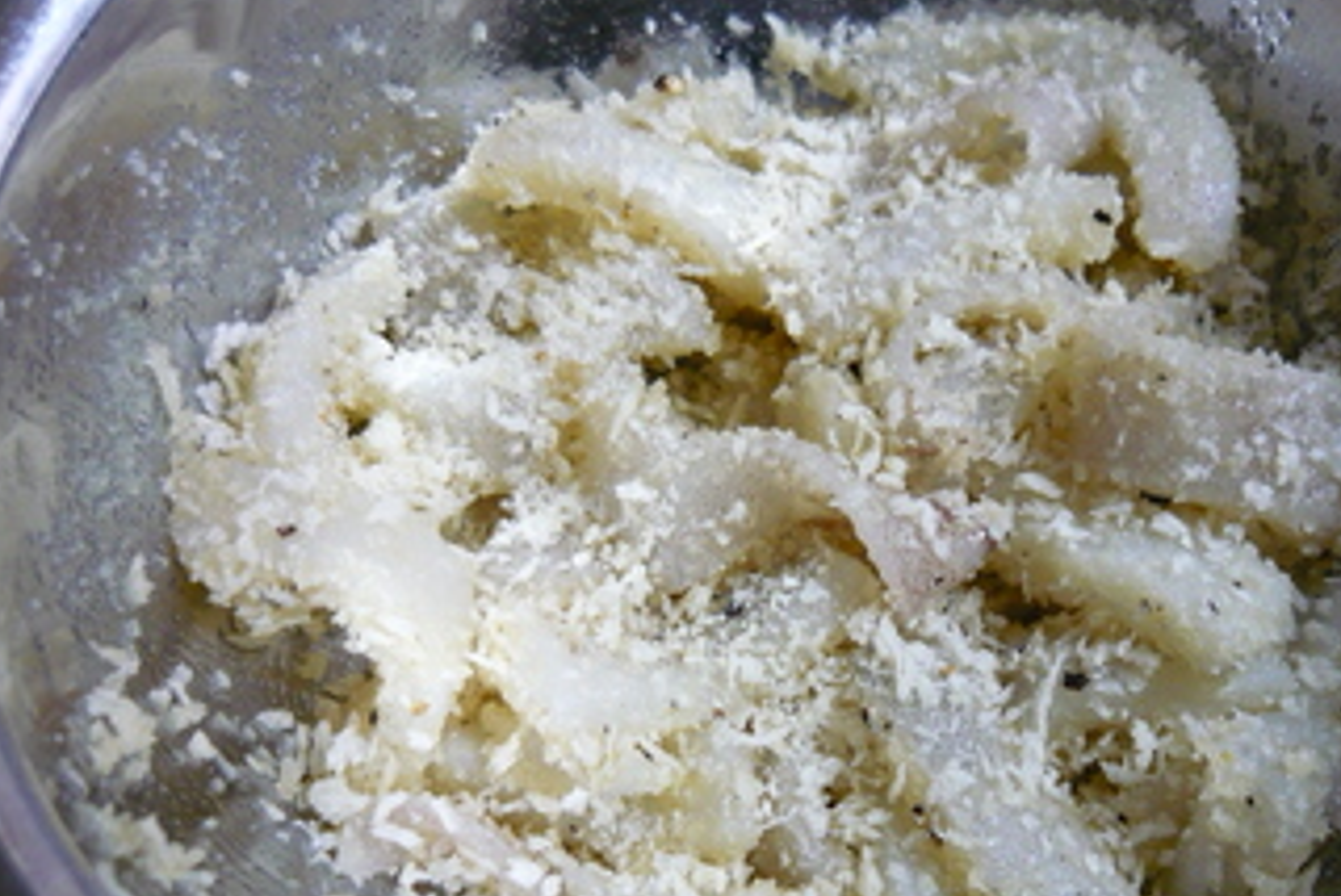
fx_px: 1678
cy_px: 496
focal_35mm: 45
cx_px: 813
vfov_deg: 29.9
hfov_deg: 43.3
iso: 320
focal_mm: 5.5
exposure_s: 1/30
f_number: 2.8
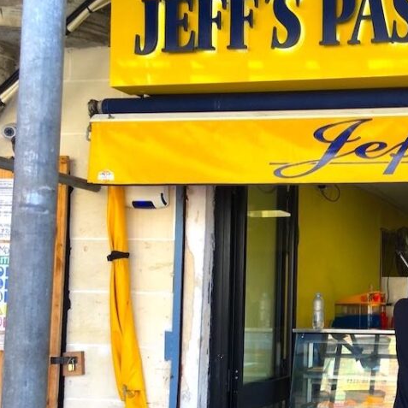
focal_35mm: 55
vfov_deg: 30.9
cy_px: 258
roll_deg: -0.7
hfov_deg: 28.7
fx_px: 733
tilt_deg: +5.4
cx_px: 429
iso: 25
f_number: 2.2
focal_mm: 4.15
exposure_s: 1/100
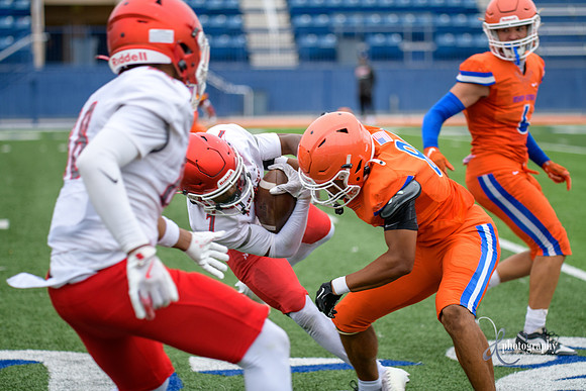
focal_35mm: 140
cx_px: 293
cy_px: 196
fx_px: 2279
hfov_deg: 14.7
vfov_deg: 9.8
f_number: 2.8
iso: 400
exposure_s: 1/800
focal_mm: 140
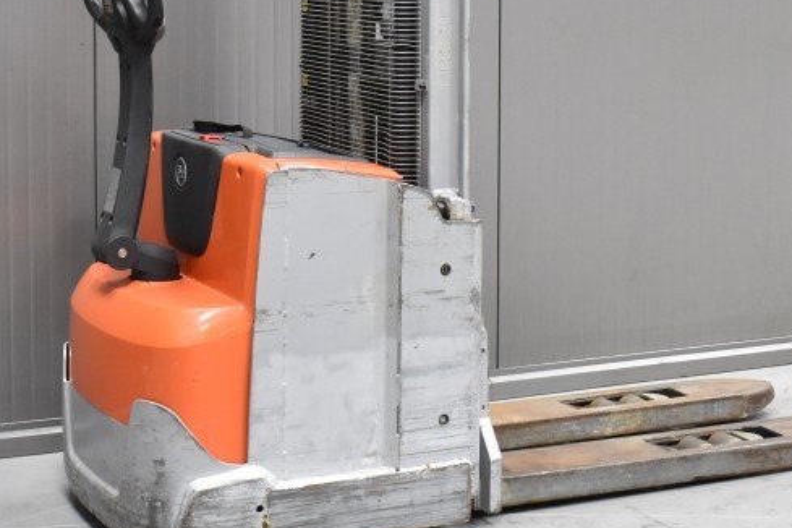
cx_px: 337
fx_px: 1782
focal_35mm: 81
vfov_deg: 16.6
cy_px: 53
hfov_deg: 25.0
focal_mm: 22
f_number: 5
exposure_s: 1/30
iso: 1600
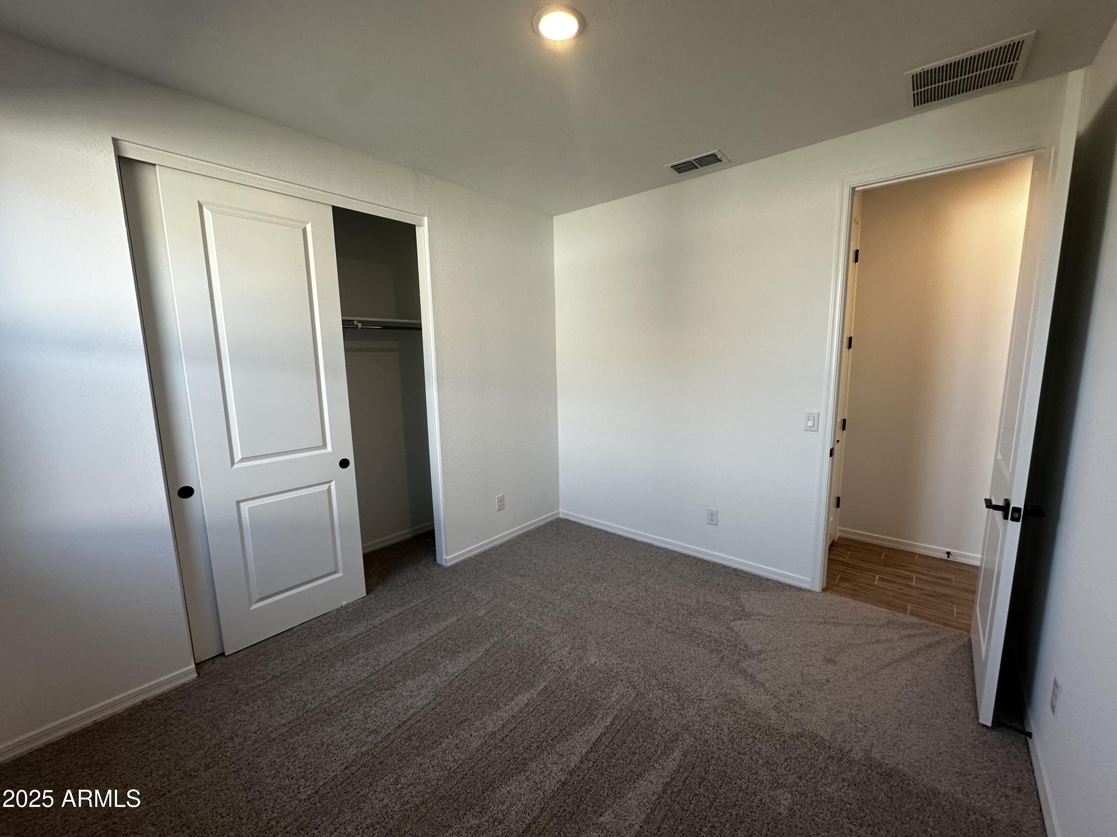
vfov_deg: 85.7
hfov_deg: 102.1
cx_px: 558
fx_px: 452
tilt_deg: -8.5
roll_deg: +0.1
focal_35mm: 14
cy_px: 418
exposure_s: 1/120
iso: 200
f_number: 2.2
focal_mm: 2.22
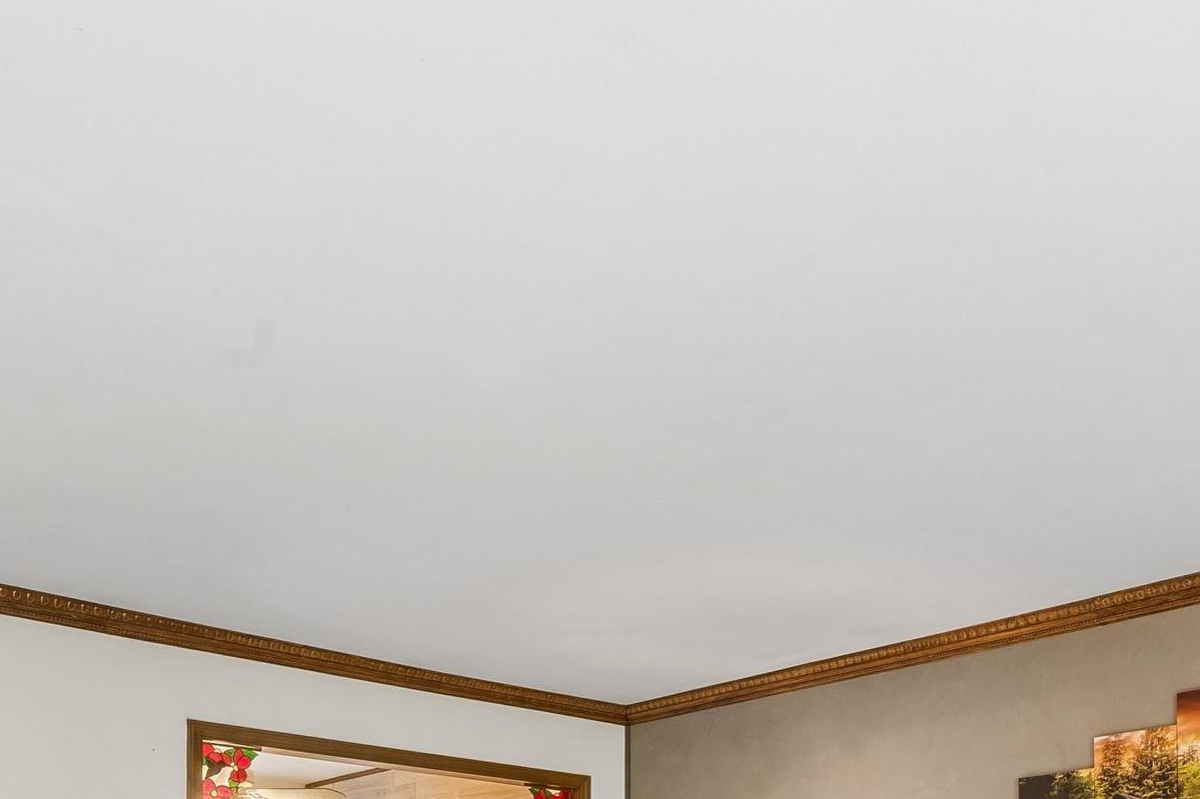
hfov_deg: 47.1
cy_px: 1010
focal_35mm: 41
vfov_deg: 27.7
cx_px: 733
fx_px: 1366
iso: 200
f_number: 13
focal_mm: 16
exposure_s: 1
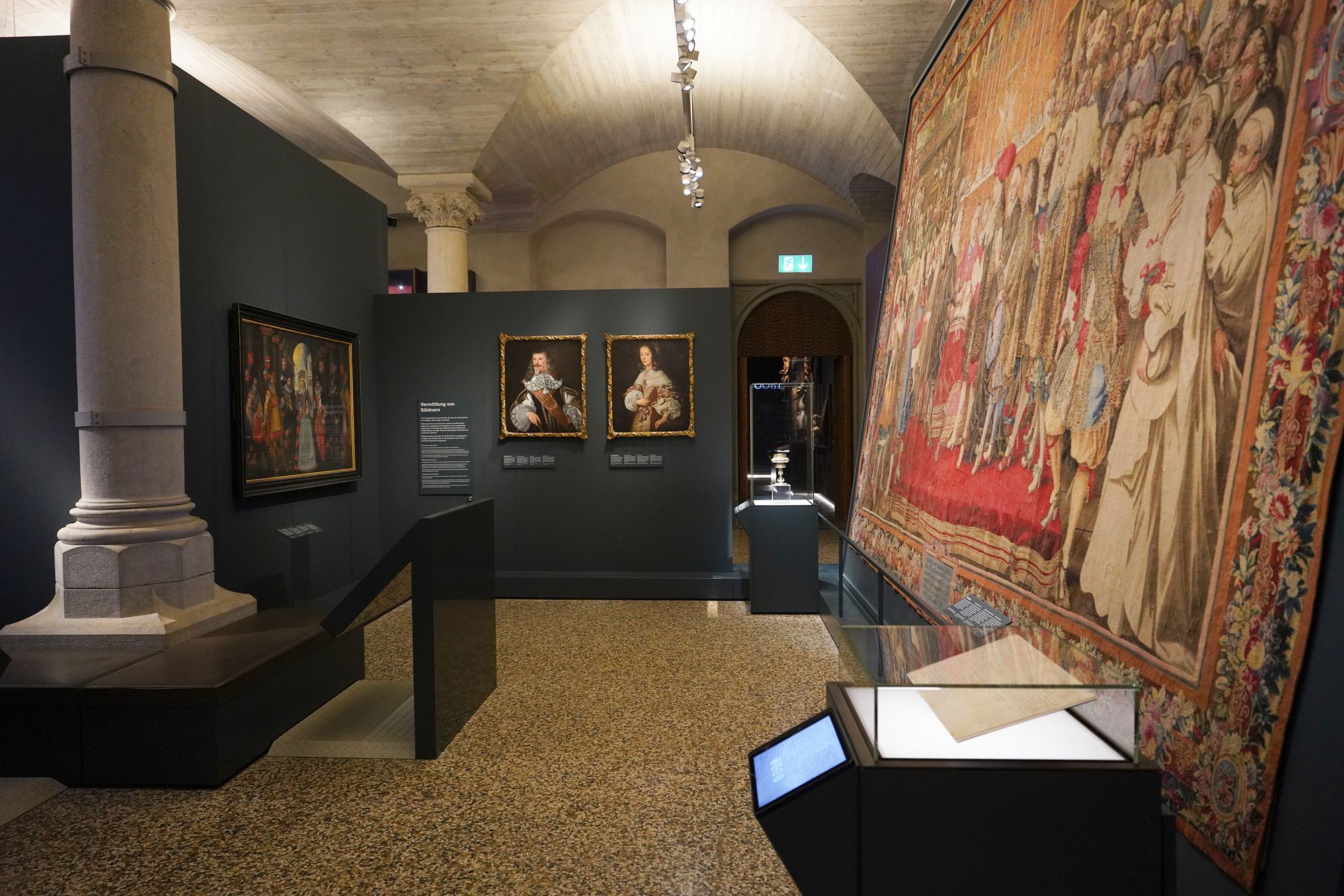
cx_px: 672
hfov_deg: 73.7
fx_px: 896
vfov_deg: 53.1
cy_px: 448
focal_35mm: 24
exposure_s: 1/80
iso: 3200
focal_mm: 24
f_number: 3.5
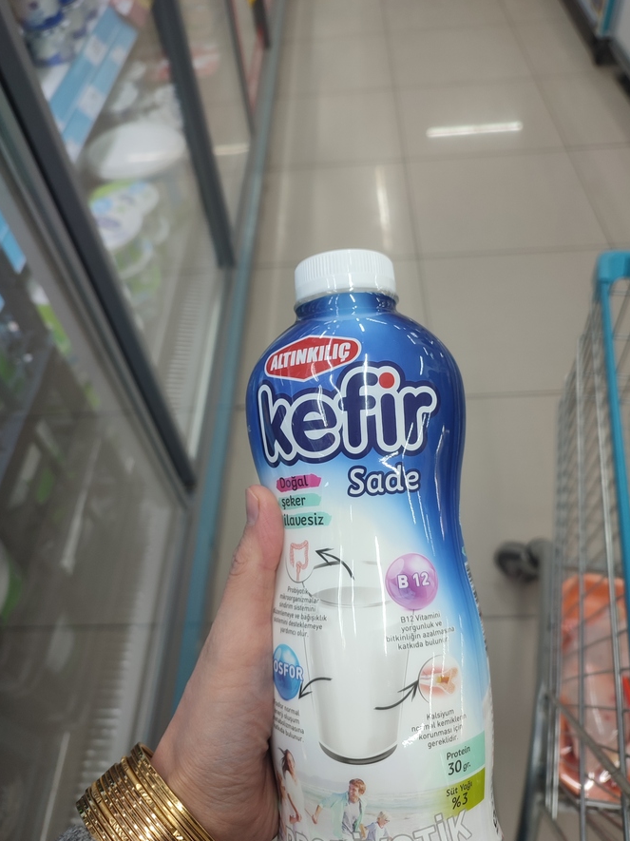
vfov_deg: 67.3
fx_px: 631
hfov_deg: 53.0
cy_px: 433
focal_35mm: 26
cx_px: 324
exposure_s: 1/33
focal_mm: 6.04
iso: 189
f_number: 1.9
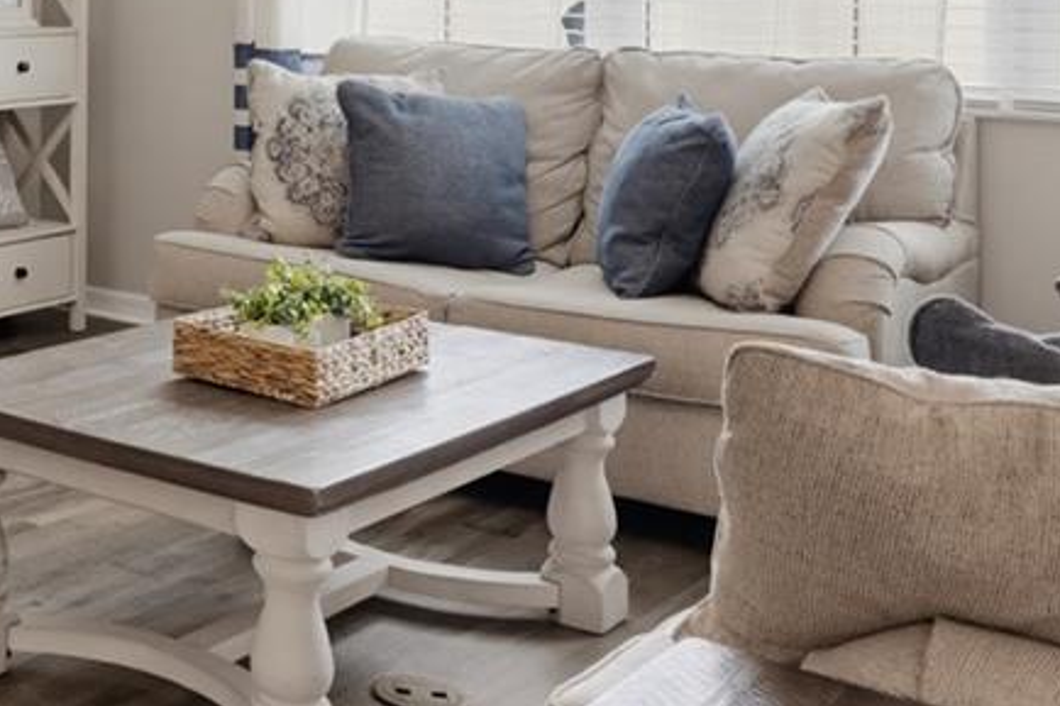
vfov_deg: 21.4
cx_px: -178
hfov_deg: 29.0
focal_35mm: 61
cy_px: -20
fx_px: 1791
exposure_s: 1/6
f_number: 13
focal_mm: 16.5
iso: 1600
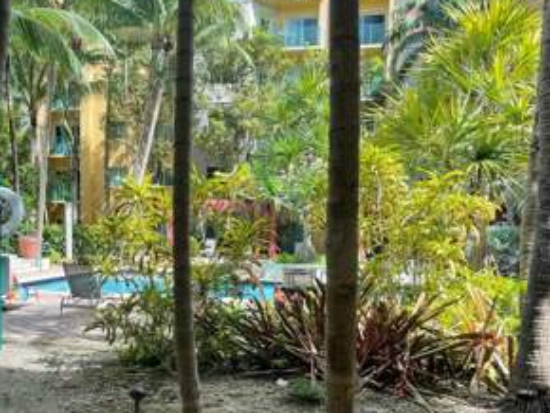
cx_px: 163
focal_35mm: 43
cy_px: 284
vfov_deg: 33.3
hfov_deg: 42.9
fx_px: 684
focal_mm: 5.1
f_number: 1.6
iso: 32
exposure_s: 1/818
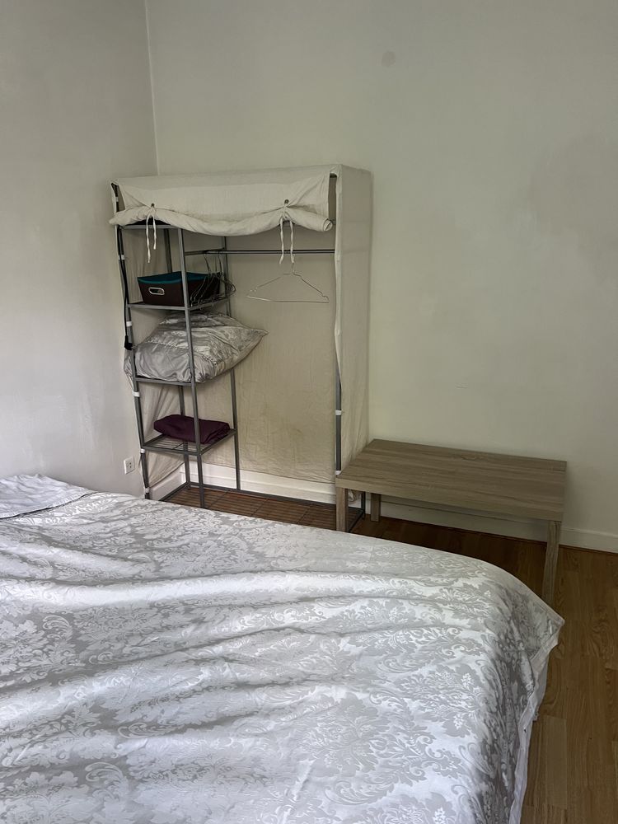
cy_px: 412
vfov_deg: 67.3
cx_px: 309
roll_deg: -0.3
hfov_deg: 53.1
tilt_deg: -15.3
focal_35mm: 26
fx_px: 619
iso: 125
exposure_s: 1/65
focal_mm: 5.7
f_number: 1.5
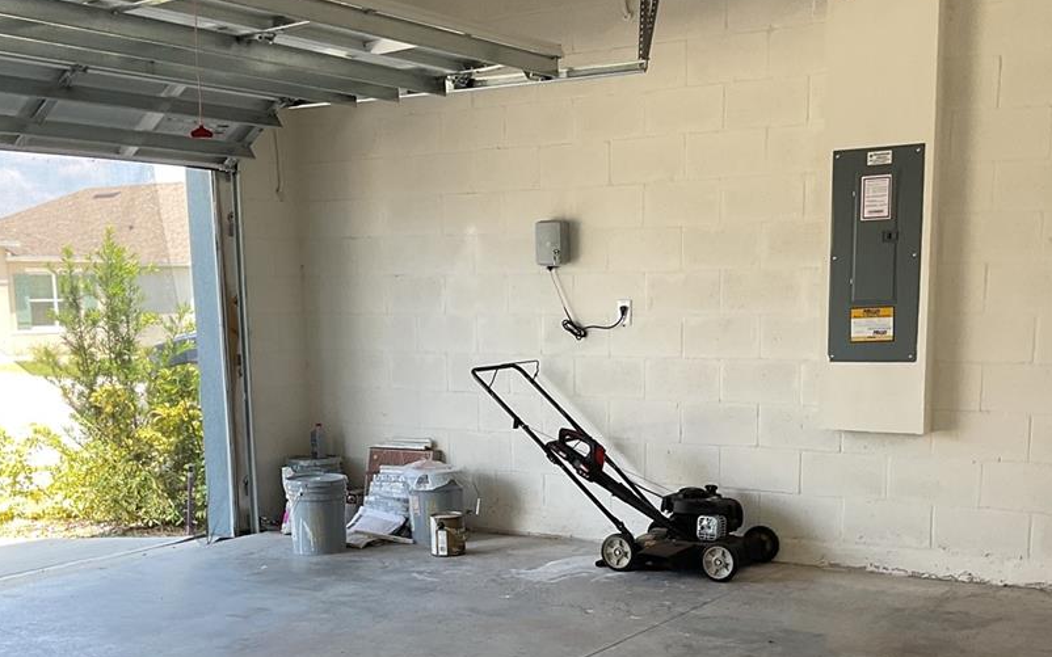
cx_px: 564
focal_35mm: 46
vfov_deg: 27.4
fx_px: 1319
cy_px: 538
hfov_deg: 43.5
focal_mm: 3
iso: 25
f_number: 1.8
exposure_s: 1/120
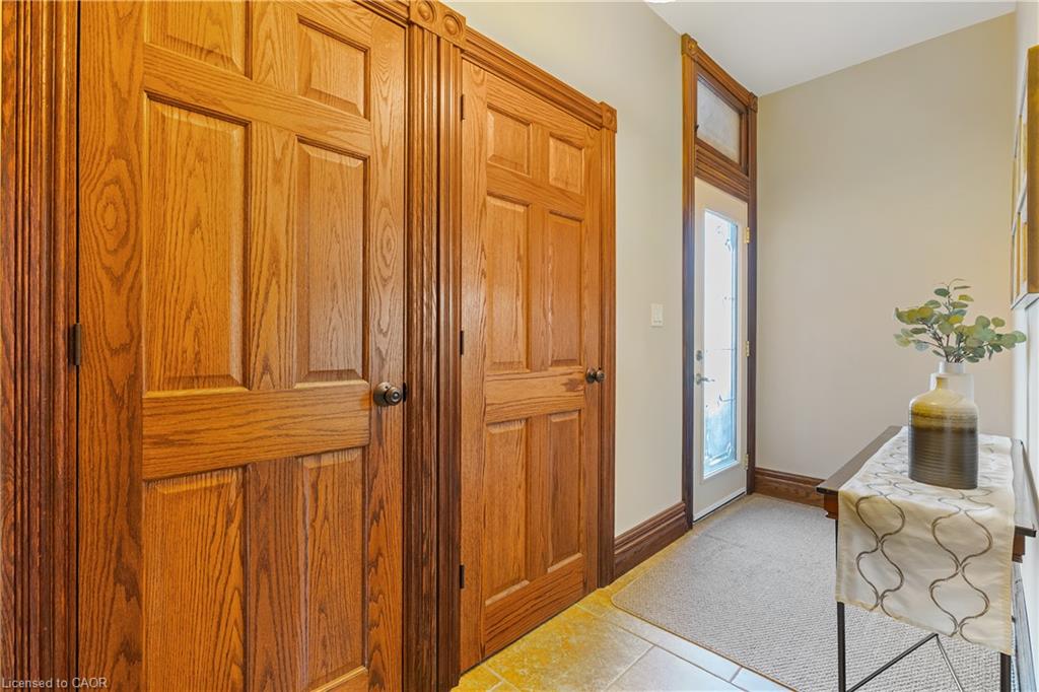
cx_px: 520
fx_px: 462
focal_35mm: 16
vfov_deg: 73.7
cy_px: 346
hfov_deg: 96.8
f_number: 7.1
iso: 400
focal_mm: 16
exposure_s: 5
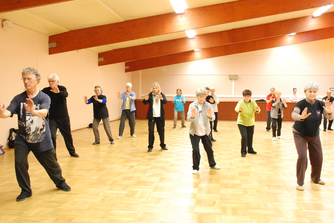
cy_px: 113
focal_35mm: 43
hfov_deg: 45.4
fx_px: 399
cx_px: 174
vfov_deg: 31.2
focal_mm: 24
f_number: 4
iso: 1600
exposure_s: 1/25
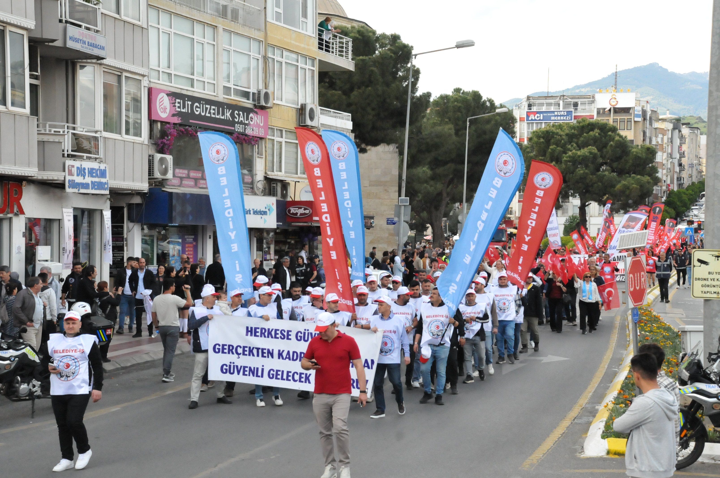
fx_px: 1318
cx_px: 360
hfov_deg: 30.5
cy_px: 239
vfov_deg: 20.6
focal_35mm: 66
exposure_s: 1/1600
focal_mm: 44
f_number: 8
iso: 2800
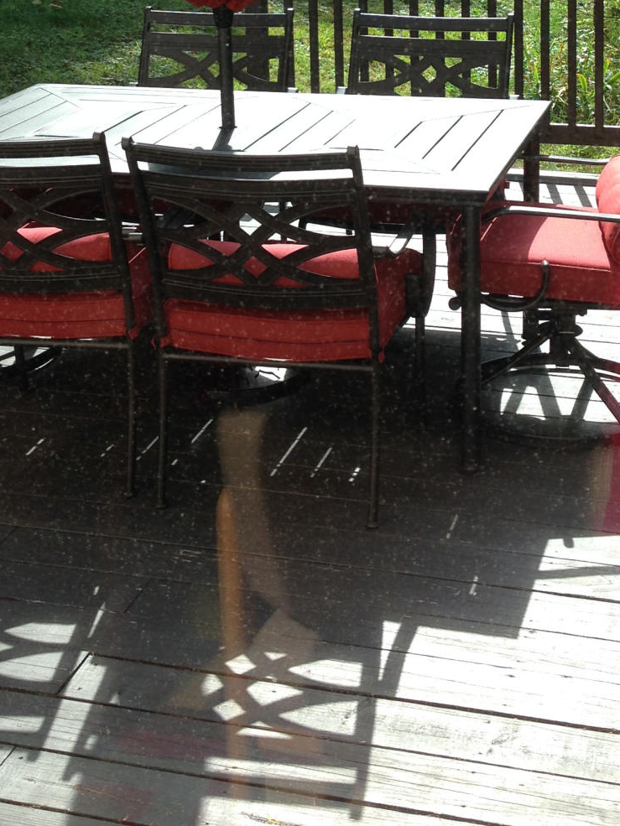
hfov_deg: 21.9
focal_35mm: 67
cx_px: 384
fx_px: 1600
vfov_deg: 27.5
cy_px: 29
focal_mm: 4.12
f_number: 2.4
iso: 50
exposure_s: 1/379
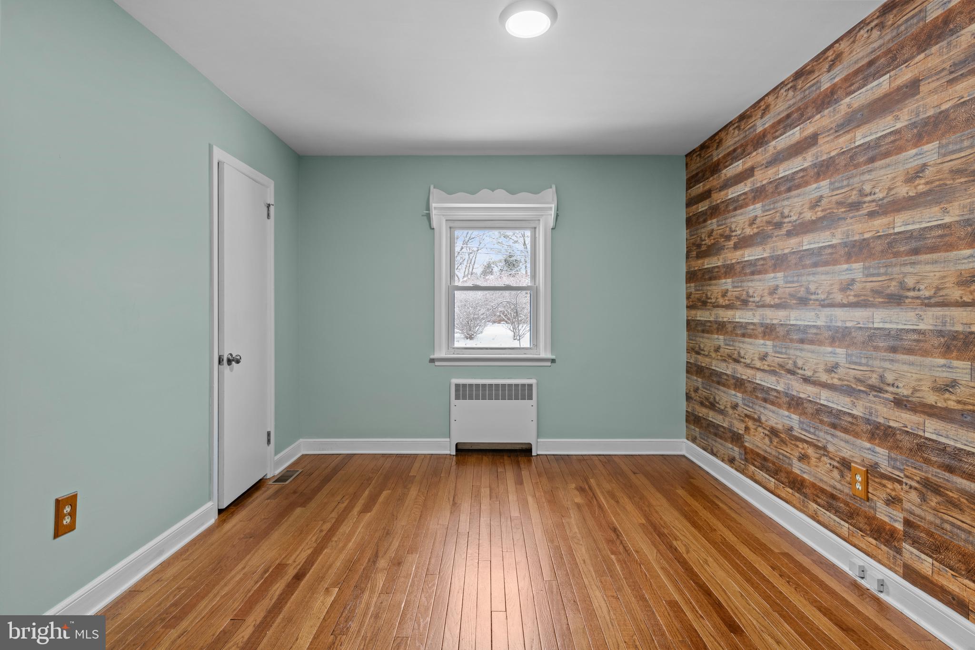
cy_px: 325
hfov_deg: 93.3
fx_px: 460
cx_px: 488
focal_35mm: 17
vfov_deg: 70.4
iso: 400
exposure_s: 1/8
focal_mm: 17
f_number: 7.1
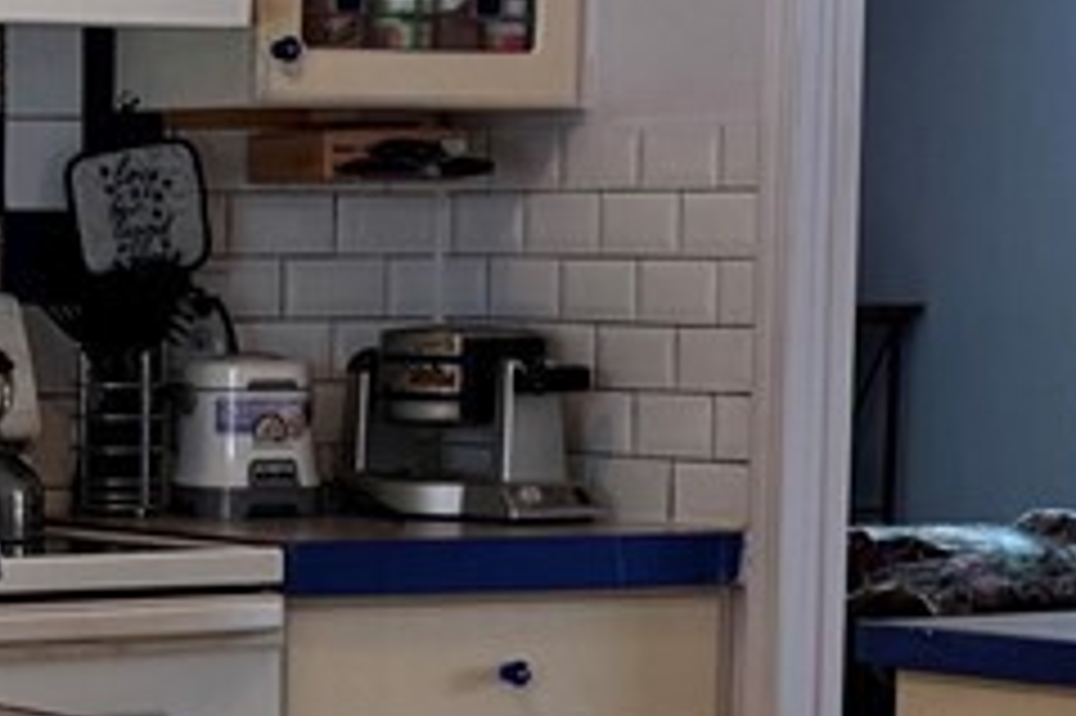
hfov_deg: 12.2
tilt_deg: -7.9
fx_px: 4988
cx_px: -27
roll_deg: +0.1
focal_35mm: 167
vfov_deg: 8.1
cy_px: 883
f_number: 1.78
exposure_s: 1/120
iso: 64
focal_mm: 6.76
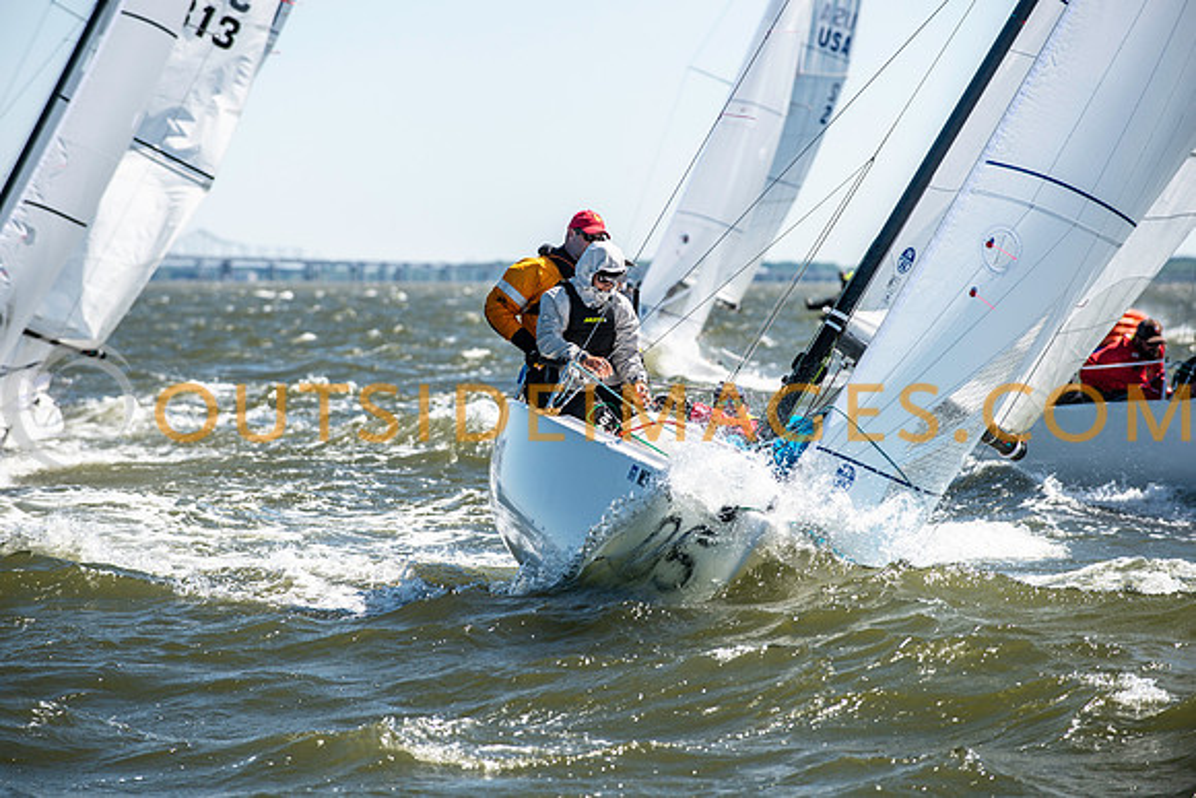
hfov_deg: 10.3
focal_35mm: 200
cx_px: 598
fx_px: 6656
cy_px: 399
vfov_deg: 6.9
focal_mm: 200
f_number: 5
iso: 320
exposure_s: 1/2000
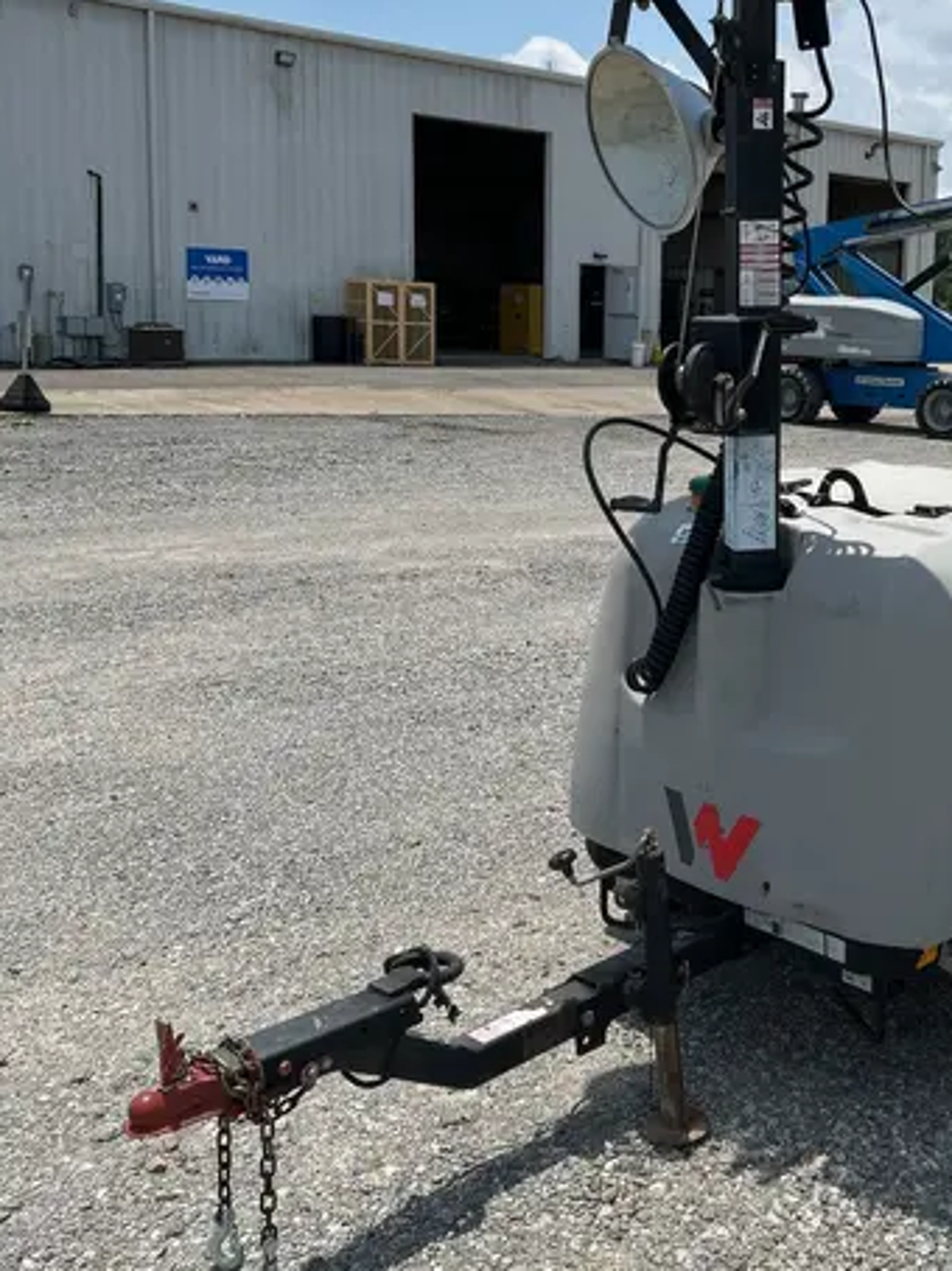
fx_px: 1542
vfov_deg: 44.7
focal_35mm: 42
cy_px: 531
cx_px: 745
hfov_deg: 33.4
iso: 50
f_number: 1.5
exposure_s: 1/6211
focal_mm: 5.7
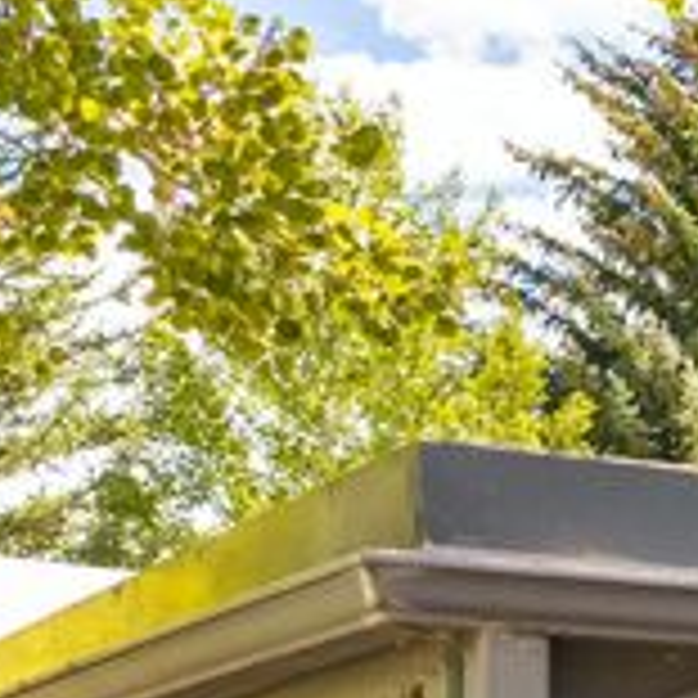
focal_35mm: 157
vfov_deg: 10.4
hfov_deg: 9.6
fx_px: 3582
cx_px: 1801
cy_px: 1313
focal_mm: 14.45
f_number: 2.8
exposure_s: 1/1000
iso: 160
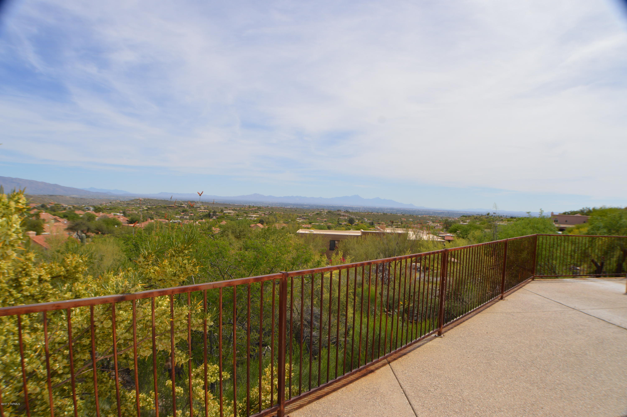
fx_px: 496
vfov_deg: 45.6
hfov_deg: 64.6
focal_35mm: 28
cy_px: 208
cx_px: 314
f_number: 10
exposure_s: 1/200
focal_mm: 19
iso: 100
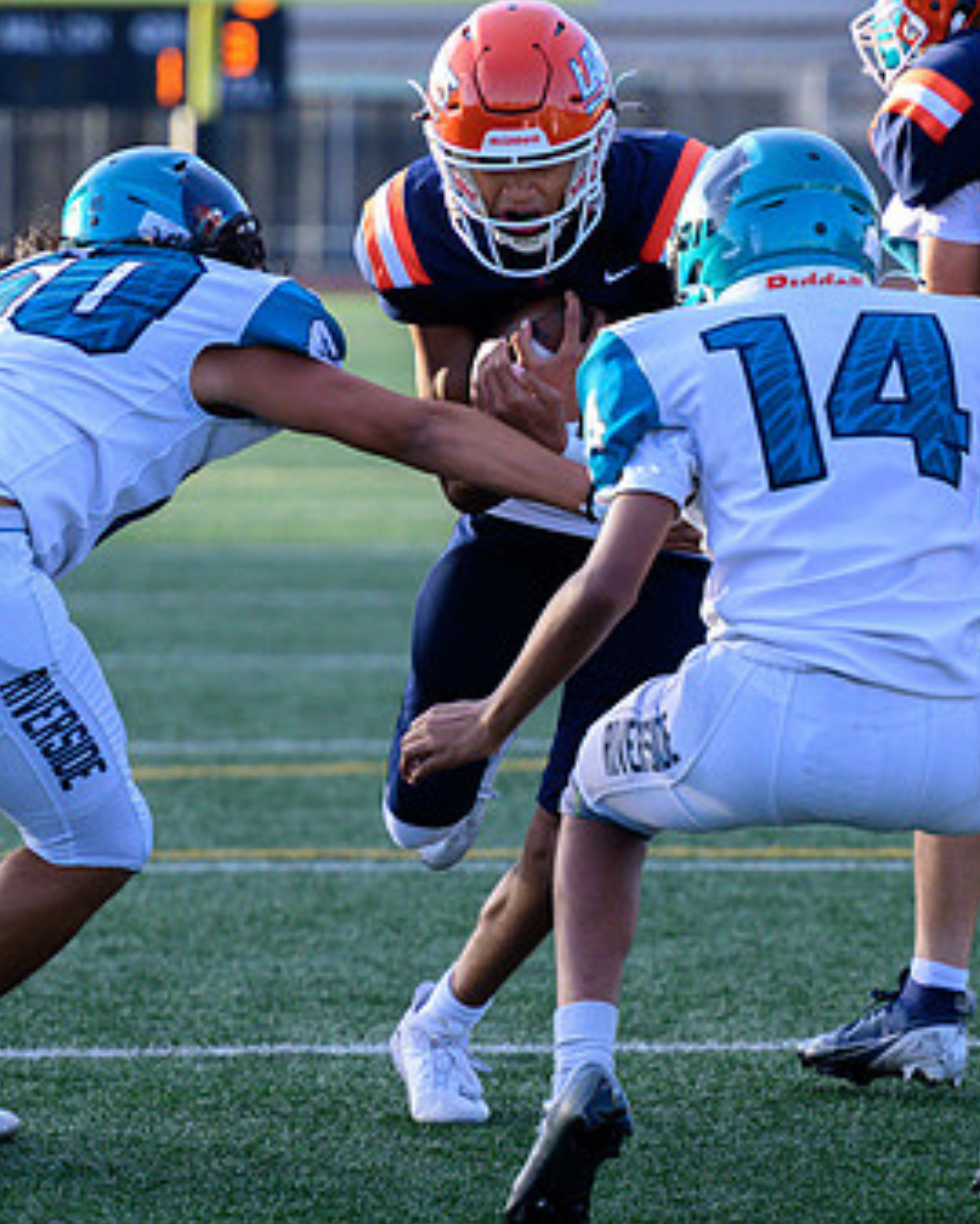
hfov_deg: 4.8
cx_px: 658
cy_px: 739
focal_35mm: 323
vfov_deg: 6.0
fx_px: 11705
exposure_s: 1/2000
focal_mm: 165
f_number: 4
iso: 1600
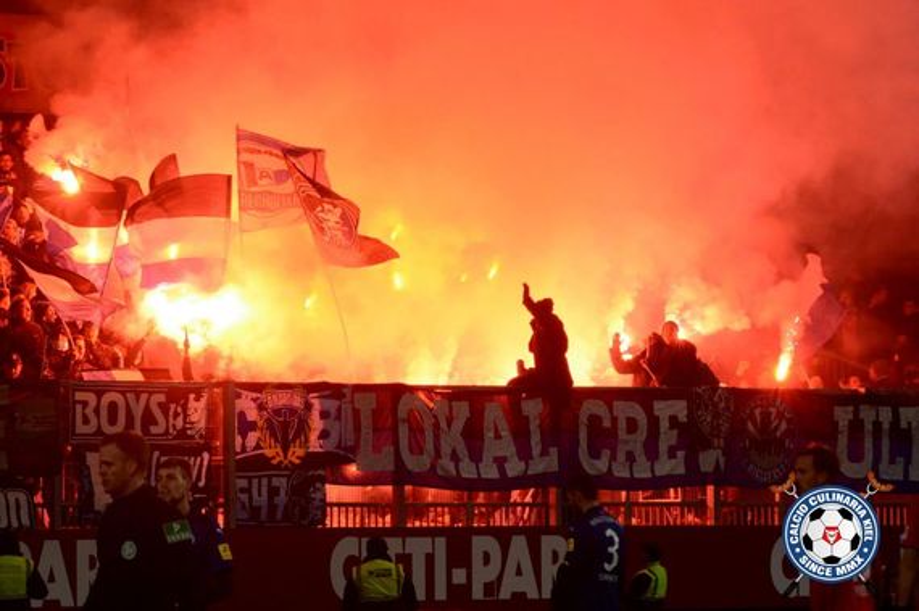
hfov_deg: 6.9
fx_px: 7652
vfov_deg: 4.6
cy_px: 306
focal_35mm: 300
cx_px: 460
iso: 1250
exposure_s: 1/500
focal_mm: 200
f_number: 10
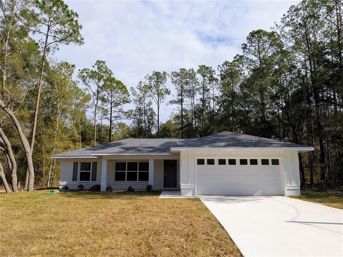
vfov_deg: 56.8
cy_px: 128
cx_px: 172
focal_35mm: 24
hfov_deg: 71.6
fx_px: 238
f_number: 1.7
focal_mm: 4.53
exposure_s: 1/2119
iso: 42
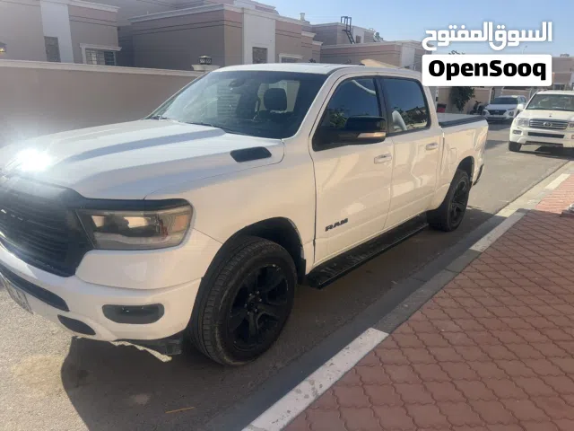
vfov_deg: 53.1
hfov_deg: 67.3
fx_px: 431
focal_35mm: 26
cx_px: 287
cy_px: 216
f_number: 1.5
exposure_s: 1/3257
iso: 50
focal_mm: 5.7
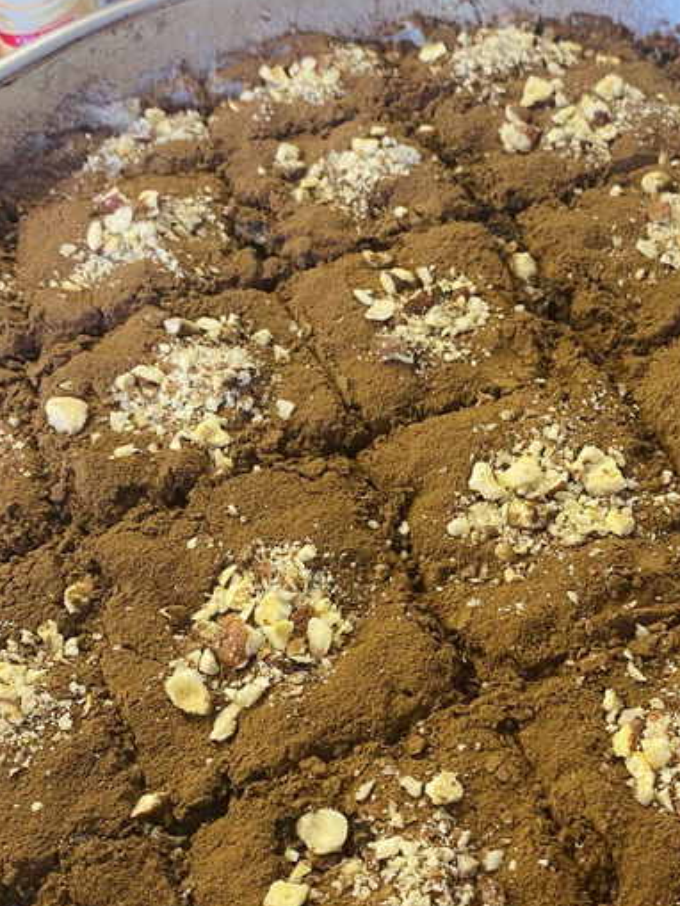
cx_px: 486
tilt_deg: -49.2
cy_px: 498
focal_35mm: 47
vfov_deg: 40.4
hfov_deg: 30.5
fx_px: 1231
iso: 125
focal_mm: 4.25
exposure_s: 1/72
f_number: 1.8
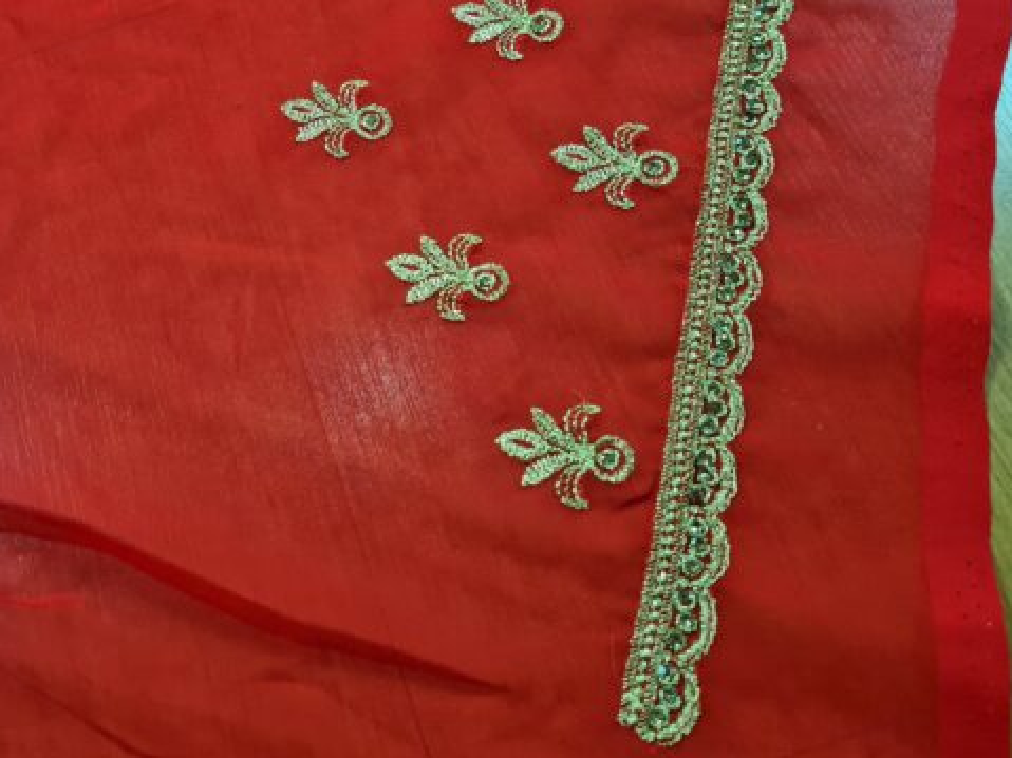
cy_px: 267
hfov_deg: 48.0
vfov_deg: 37.4
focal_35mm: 38
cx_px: 317
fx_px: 1111
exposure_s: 1/120
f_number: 1.8
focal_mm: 5.4
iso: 250
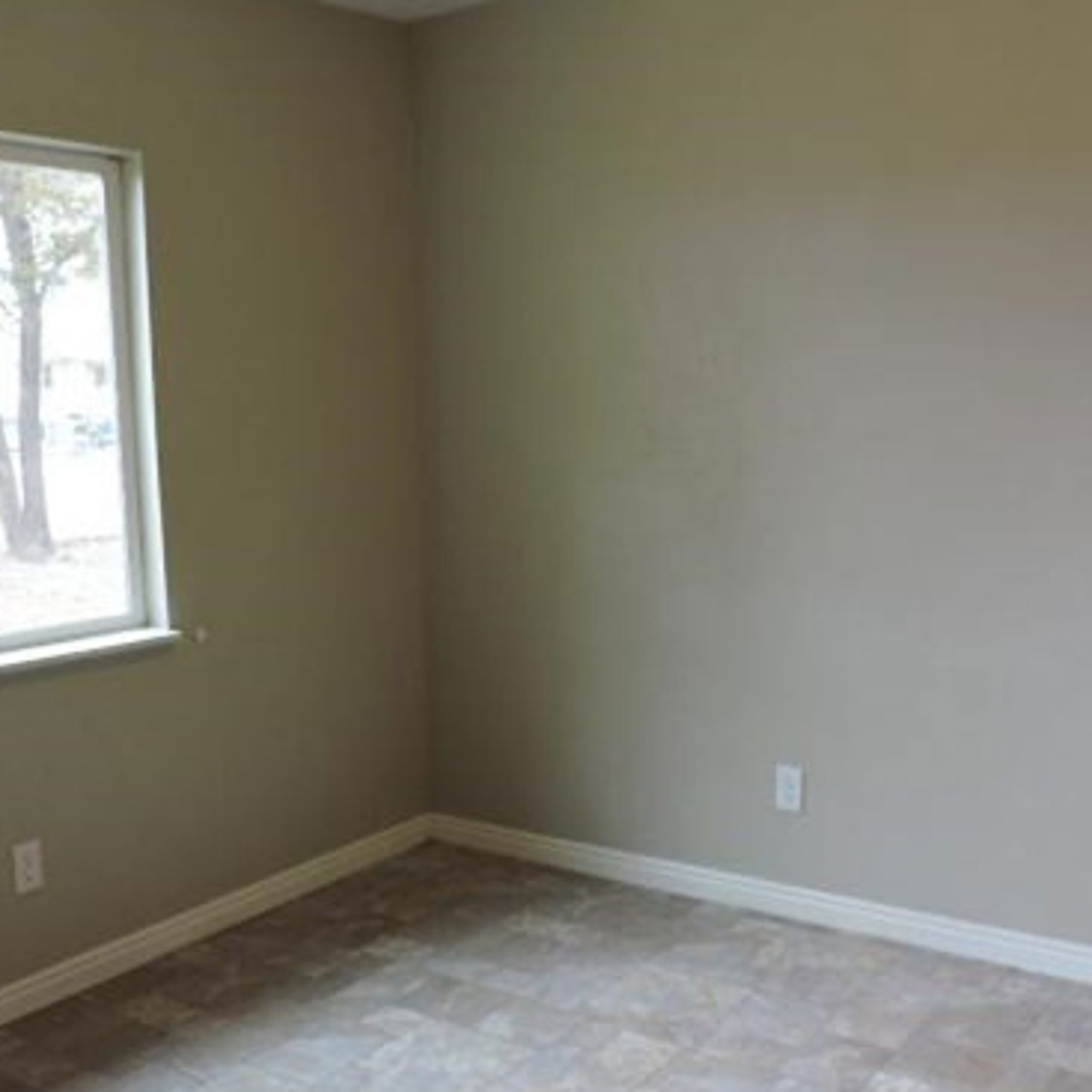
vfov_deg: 44.9
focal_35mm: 37
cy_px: 595
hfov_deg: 44.8
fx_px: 1321
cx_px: 479
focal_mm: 4.3
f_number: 3
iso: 100
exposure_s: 1/30
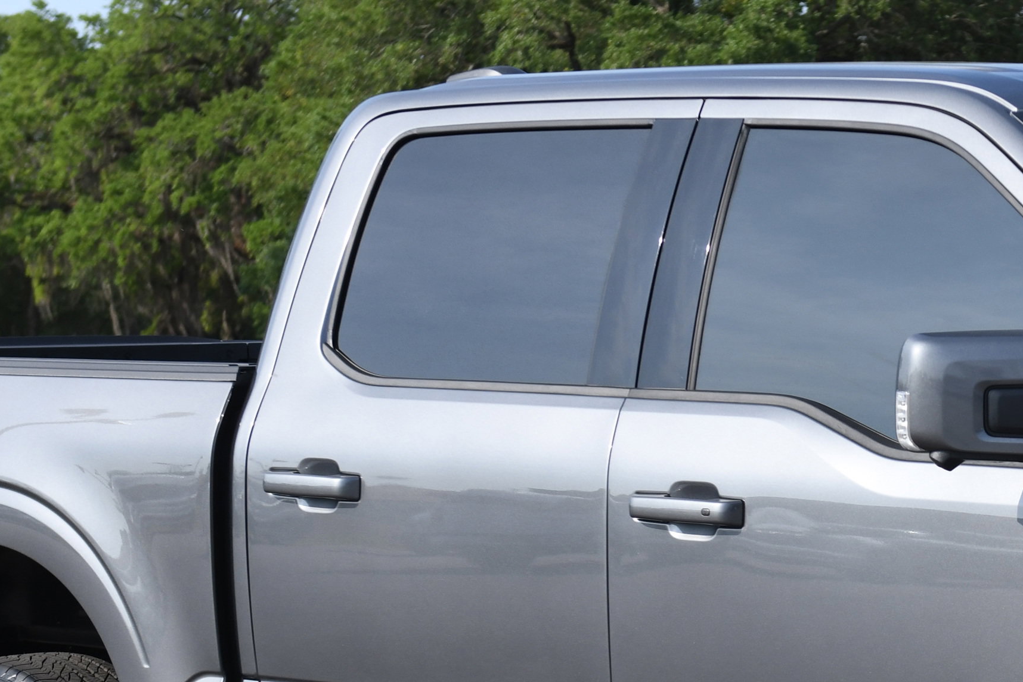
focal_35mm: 141
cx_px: 1077
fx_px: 4006
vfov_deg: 9.7
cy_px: 596
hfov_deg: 14.3
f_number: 3.5
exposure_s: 1/2500
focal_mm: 42
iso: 320
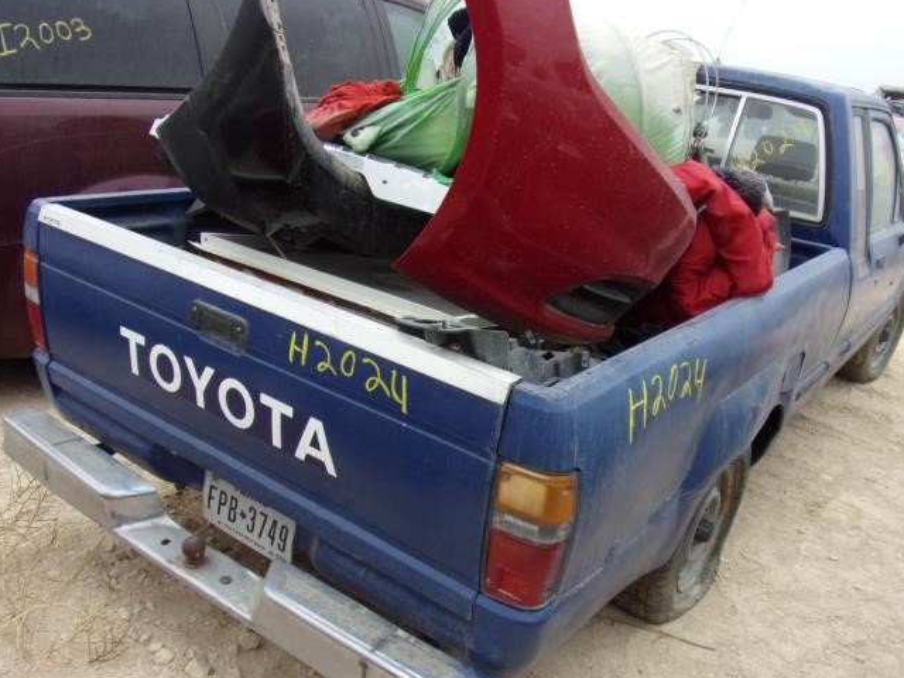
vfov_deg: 46.5
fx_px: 783
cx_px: 490
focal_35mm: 30
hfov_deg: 59.9
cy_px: 405
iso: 80
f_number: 3.3
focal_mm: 4.3
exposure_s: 1/220
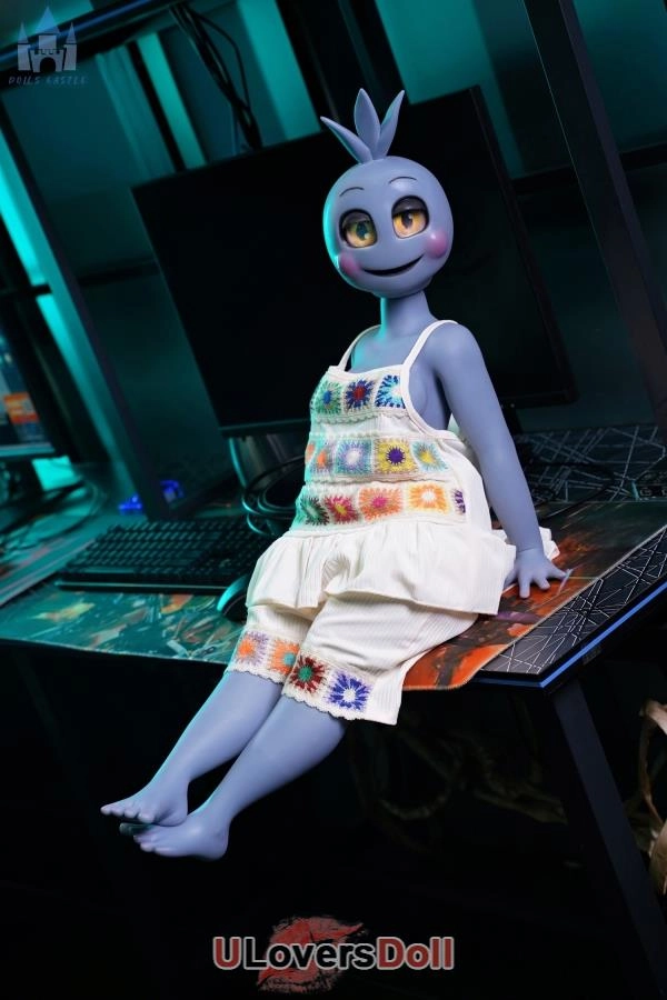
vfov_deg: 32.9
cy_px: 500
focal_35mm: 61
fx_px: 1695
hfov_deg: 22.3
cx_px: 334
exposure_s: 1/50
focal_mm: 61
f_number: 5
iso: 400
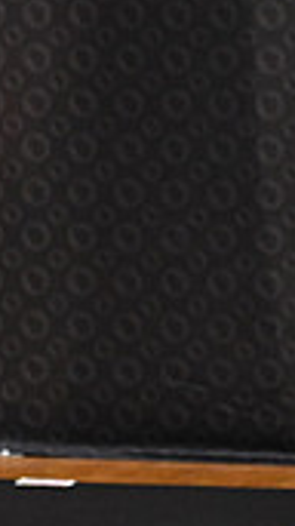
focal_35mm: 695
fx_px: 9679
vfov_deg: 3.1
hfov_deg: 1.7
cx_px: -529
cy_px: 232
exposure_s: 1/800
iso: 4000
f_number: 2.8
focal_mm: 130
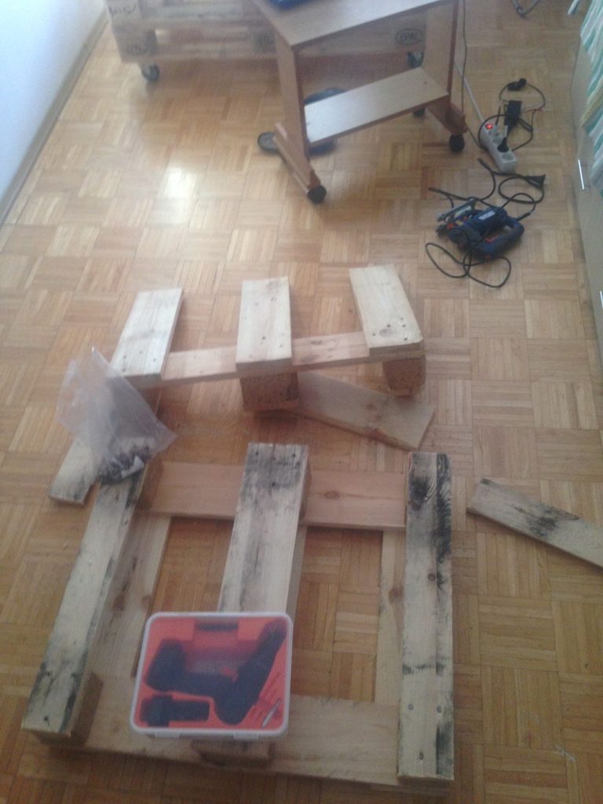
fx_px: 766
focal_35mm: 33
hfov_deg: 42.9
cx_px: 302
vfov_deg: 55.4
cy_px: 402
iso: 100
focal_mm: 4.12
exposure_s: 1/20
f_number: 2.4
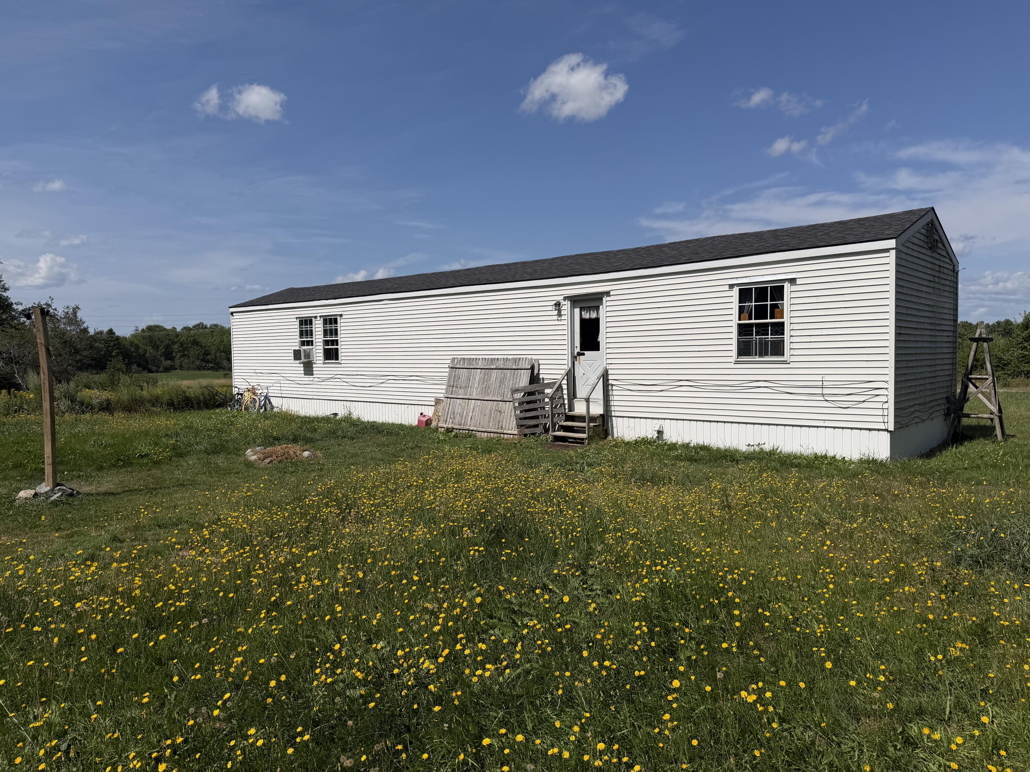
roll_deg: +1.9
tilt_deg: -3.4
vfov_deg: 56.8
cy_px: 386
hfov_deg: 71.6
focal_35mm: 24
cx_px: 515
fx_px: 714
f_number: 1.78
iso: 80
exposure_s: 1/10309
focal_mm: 6.76
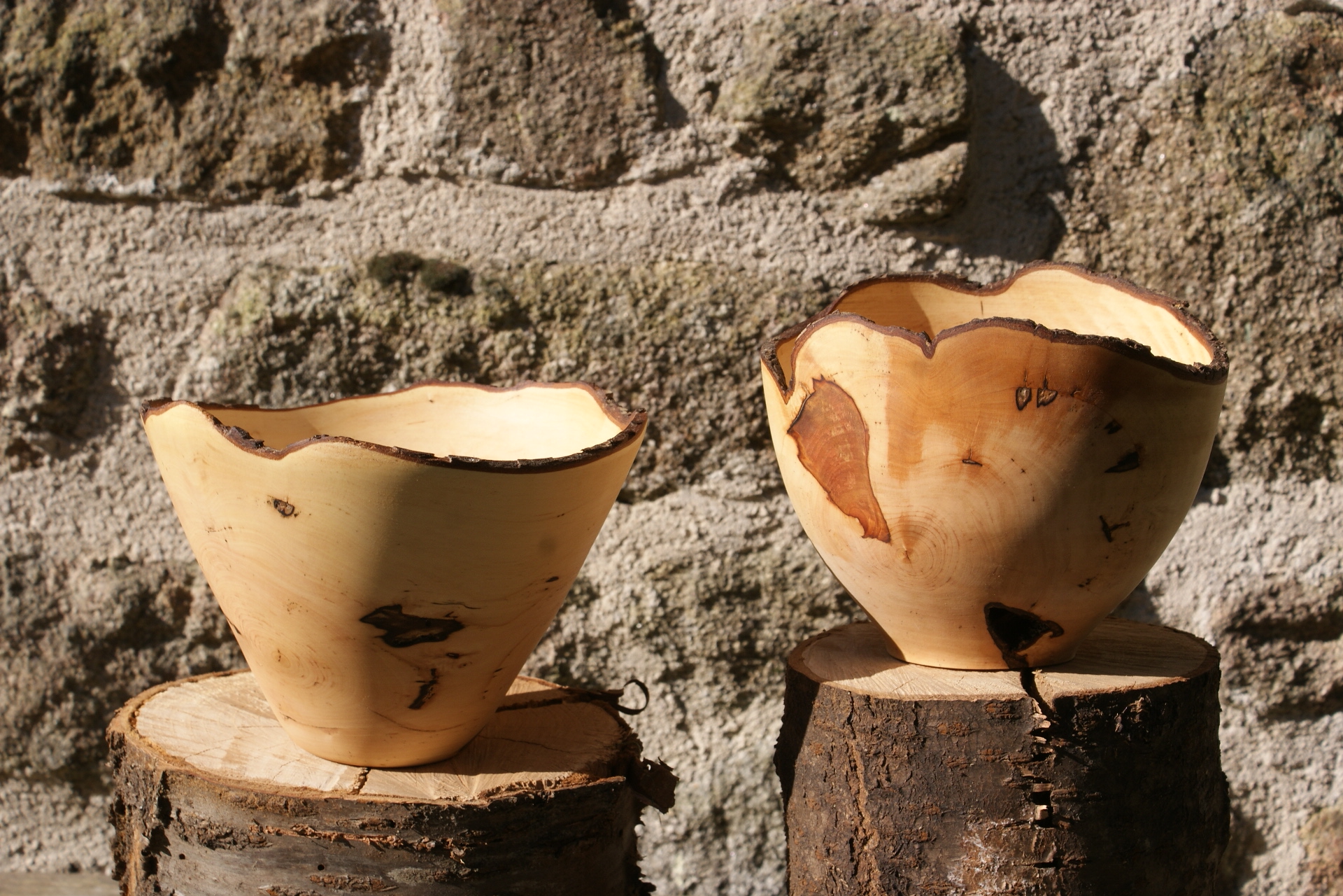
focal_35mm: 75
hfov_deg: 27.0
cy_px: 448
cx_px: 672
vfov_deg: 18.2
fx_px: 2798
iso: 100
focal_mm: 50
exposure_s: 1/125
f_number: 10
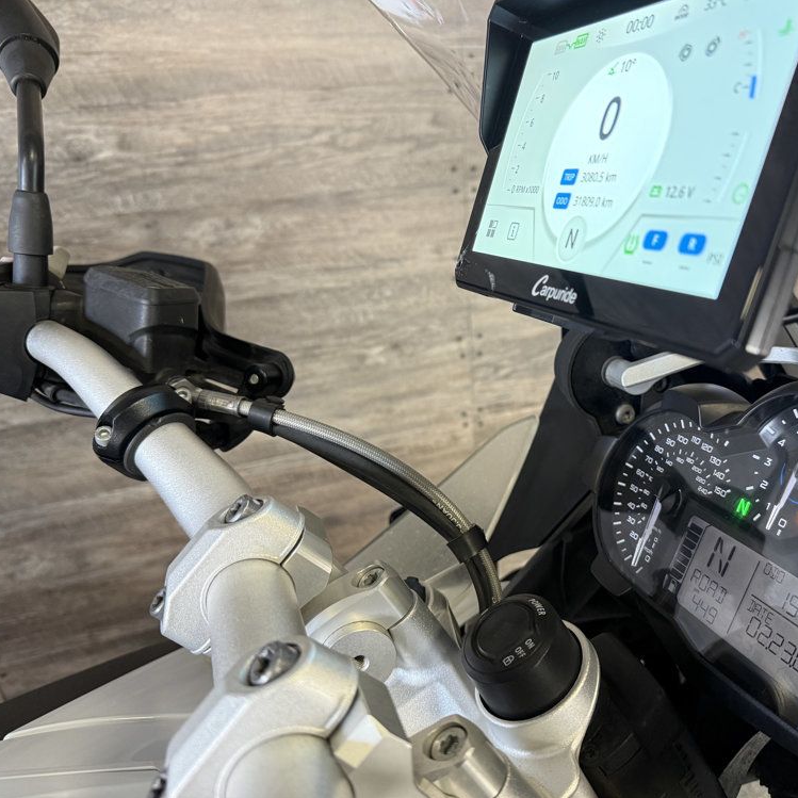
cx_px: 484
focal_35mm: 29
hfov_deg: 55.2
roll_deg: +1.3
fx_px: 756
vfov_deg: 55.6
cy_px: 391
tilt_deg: -27.6
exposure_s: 1/60
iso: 320
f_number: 1.78
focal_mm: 6.76
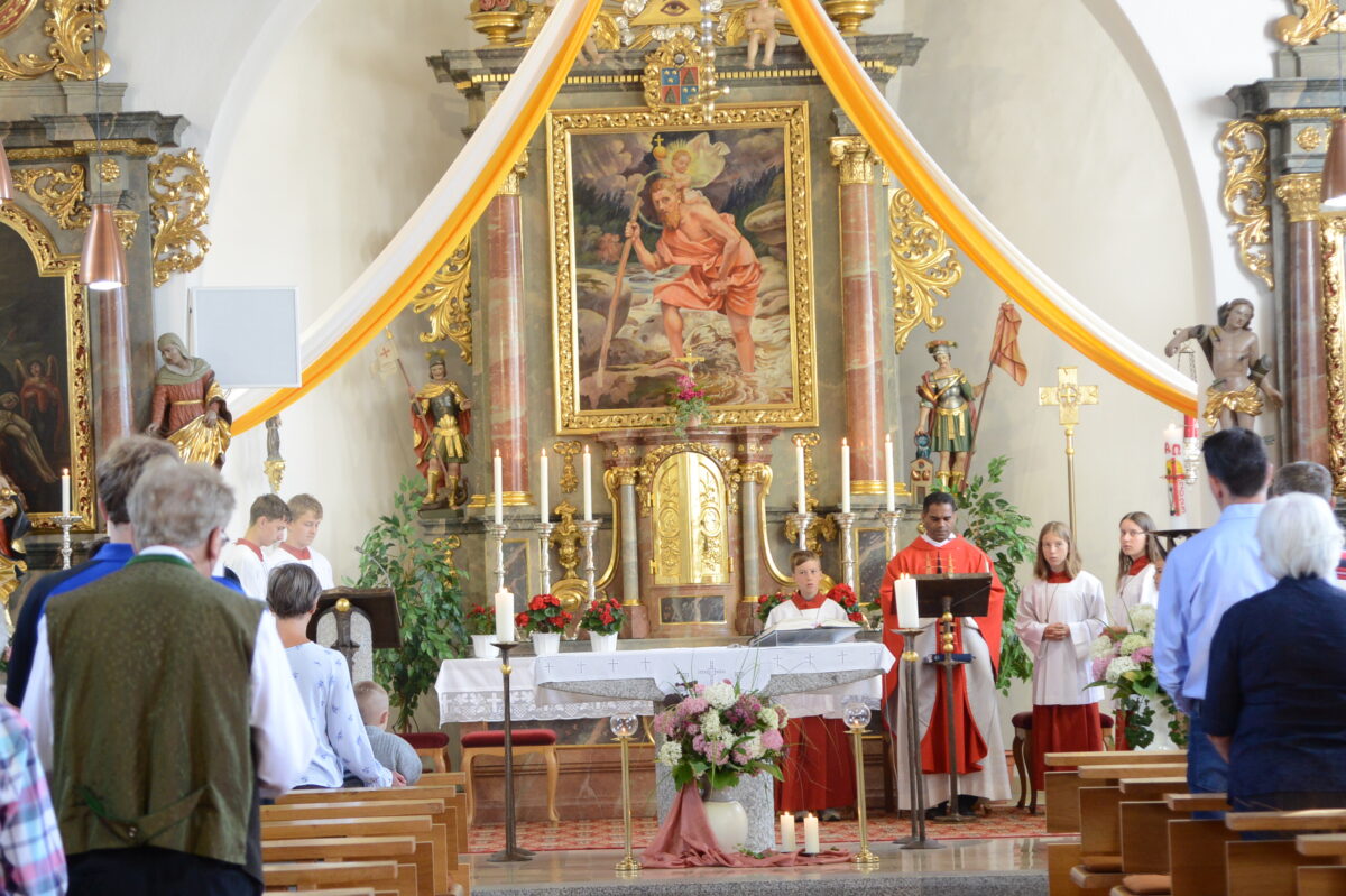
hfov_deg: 28.9
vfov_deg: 19.4
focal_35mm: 70
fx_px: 2616
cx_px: 673
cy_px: 448
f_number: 4
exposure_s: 1/60
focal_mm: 70
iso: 1600
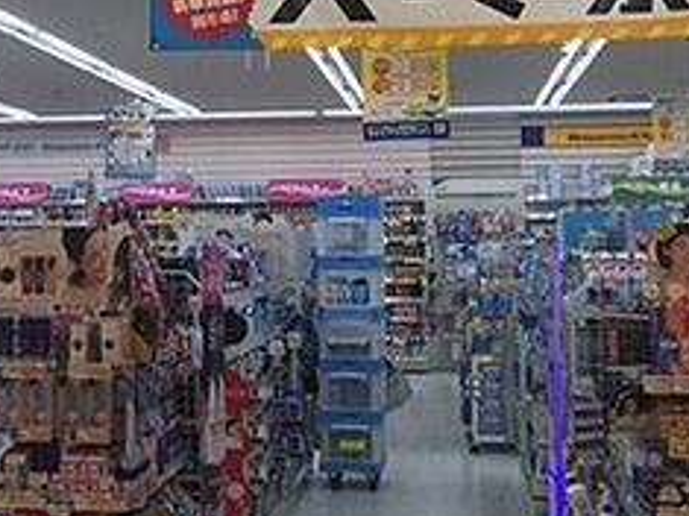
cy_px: 182
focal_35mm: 79
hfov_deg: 23.9
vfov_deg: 18.6
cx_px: 50
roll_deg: +0.5
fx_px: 1572
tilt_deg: +1.7
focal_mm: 4.15
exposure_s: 1/120
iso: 40
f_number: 2.2
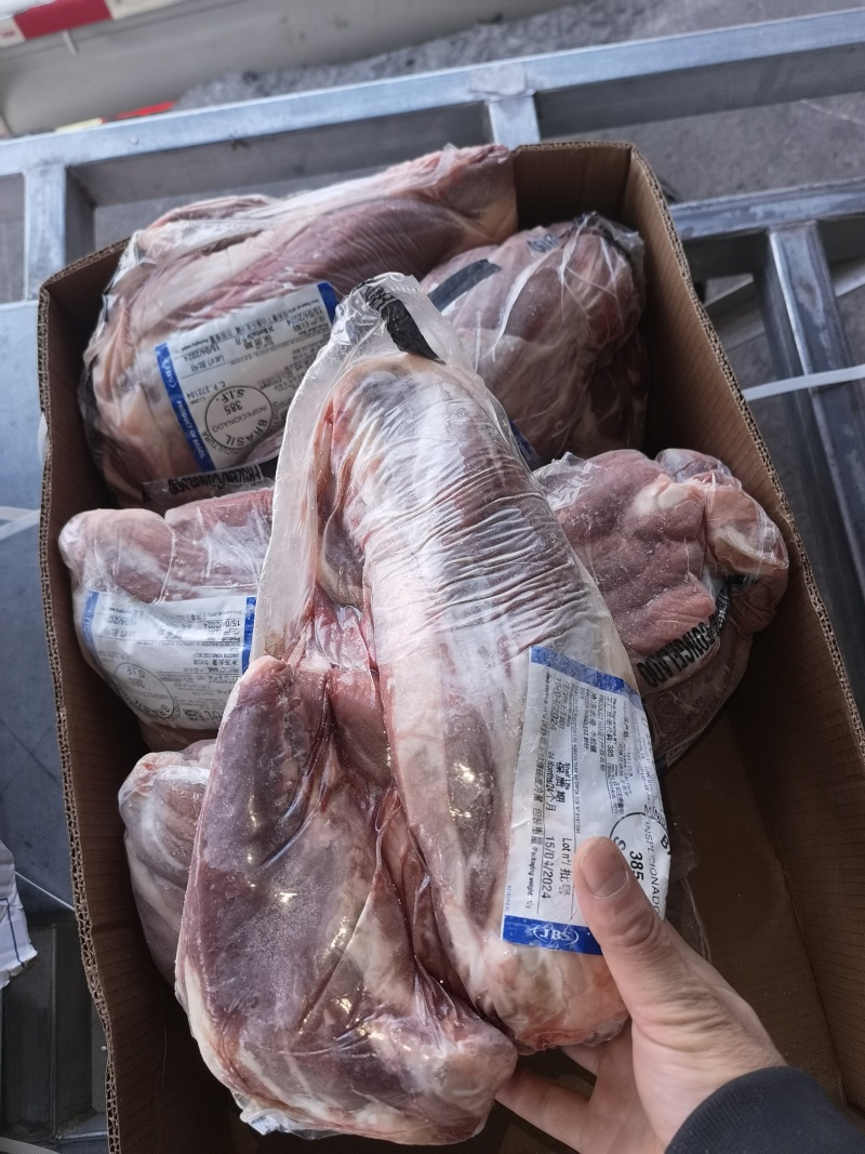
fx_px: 900
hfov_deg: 51.3
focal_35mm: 27
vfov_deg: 65.3
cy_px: 577
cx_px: 432
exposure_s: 1/220
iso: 50
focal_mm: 6.67
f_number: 1.9
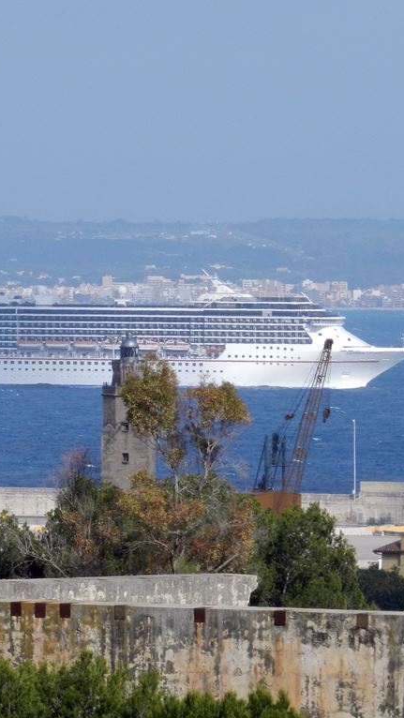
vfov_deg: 4.0
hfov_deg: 2.2
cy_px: 359
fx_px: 10320
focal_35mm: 542
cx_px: 77
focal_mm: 66.1
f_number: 5.6
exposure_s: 1/1000
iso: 160
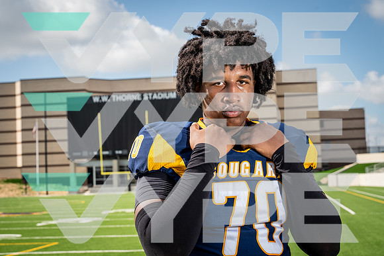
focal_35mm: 70
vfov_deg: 19.5
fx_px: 747
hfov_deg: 28.8
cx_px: 192
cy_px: 128
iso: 125
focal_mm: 70
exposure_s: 1/250
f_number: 8
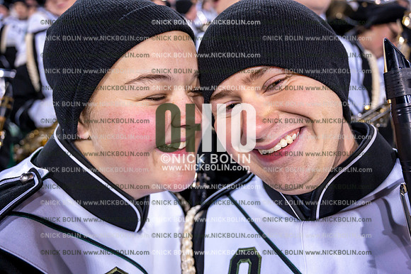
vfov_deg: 41.7
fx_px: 359
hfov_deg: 59.5
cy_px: 137
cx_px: 206
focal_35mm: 32
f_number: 4.5
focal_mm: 31.5
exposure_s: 1/250
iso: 5000
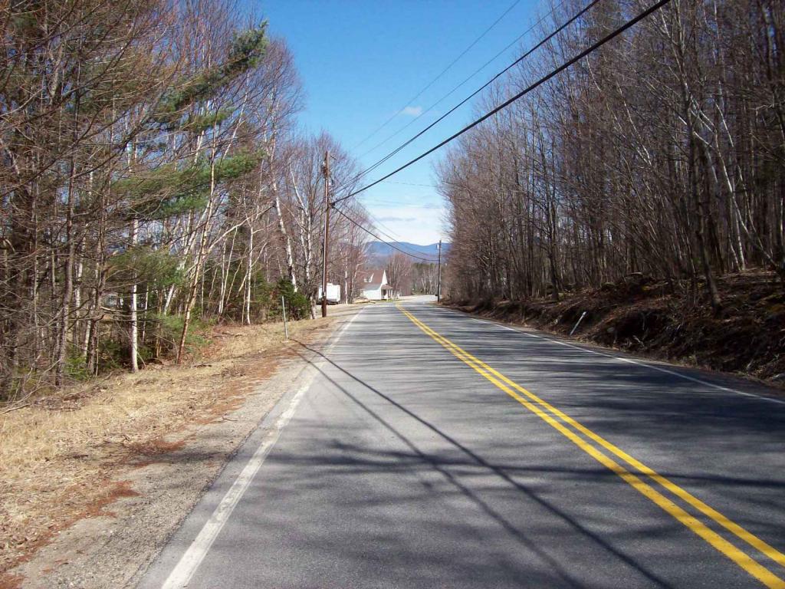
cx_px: 392
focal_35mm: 36
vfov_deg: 39.7
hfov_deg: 51.4
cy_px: 294
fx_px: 816
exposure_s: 1/495
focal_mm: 6
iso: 80
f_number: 4.8
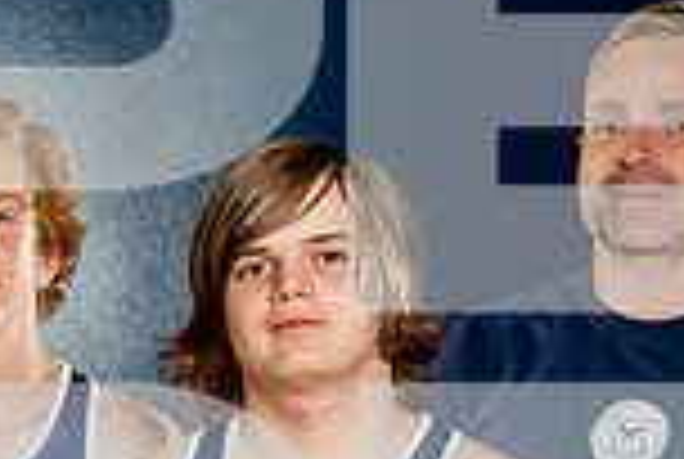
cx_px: -278
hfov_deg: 10.8
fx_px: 3503
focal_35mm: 184
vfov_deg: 7.4
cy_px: 592
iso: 800
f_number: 5.6
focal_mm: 45
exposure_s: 1/250
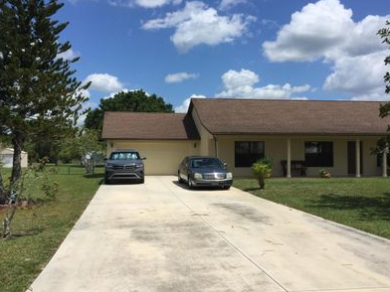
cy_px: 146
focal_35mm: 37
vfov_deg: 38.7
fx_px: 417
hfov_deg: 50.1
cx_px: 196
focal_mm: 4.15
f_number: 2.2
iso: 32
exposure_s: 1/3968
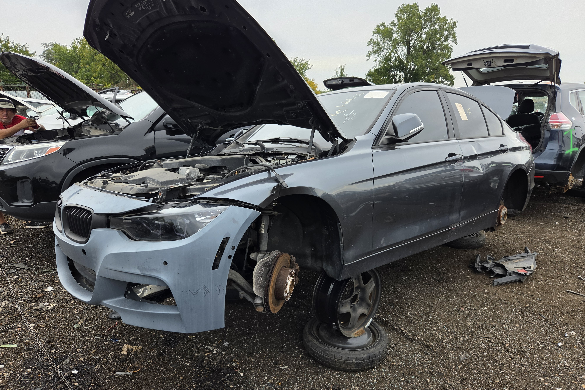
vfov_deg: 53.1
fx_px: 390
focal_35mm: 24
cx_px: 292
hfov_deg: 73.7
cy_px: 206
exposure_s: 1/694
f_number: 1.8
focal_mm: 5.4
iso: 80
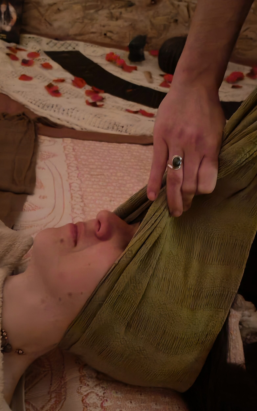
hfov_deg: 24.9
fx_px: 583
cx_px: 113
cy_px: 207
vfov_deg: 38.9
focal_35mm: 52
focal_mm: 5.52
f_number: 1.95
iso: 5000
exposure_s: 1/17
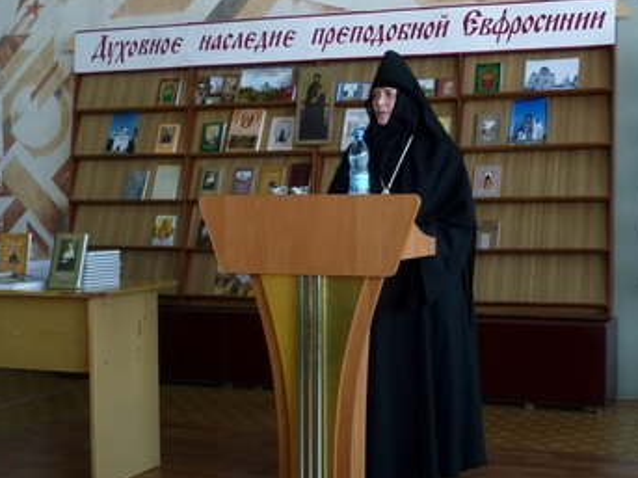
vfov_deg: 26.1
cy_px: 227
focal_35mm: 56
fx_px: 1032
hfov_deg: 34.3
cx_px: 366
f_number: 3.3
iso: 100
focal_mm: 8.6
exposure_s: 1/8
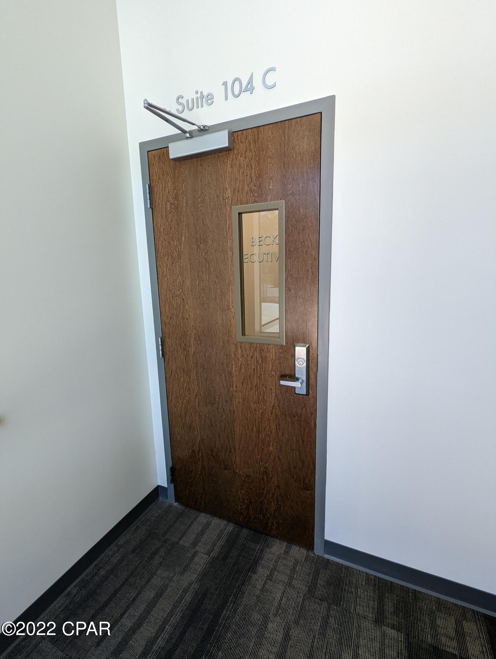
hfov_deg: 78.2
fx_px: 305
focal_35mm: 16
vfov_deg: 94.4
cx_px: 248
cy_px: 330
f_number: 2.2
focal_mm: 2.35
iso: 88
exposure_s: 1/120
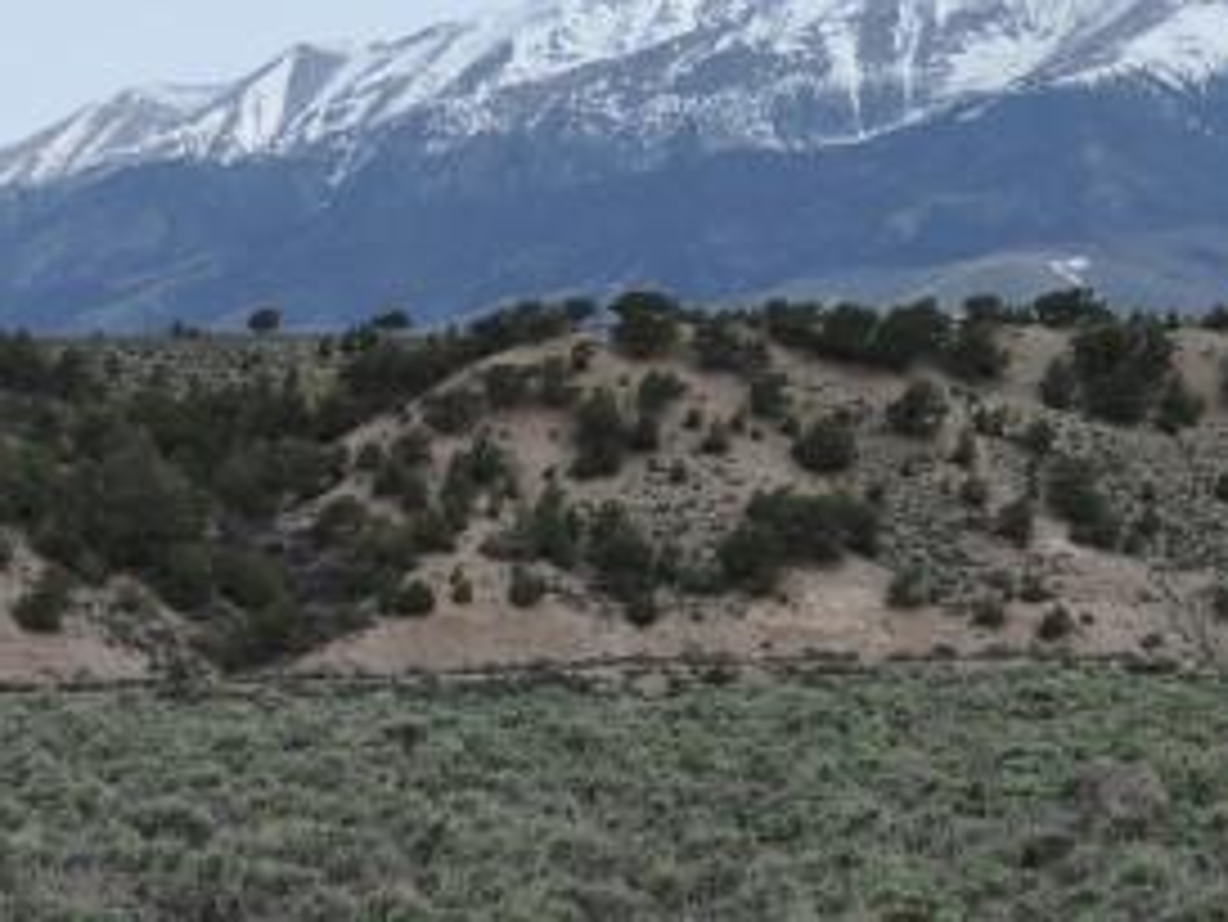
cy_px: 279
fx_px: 7063
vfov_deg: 7.5
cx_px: 1003
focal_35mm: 199
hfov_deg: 9.9
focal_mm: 15.2
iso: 100
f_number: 4
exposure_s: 1/640
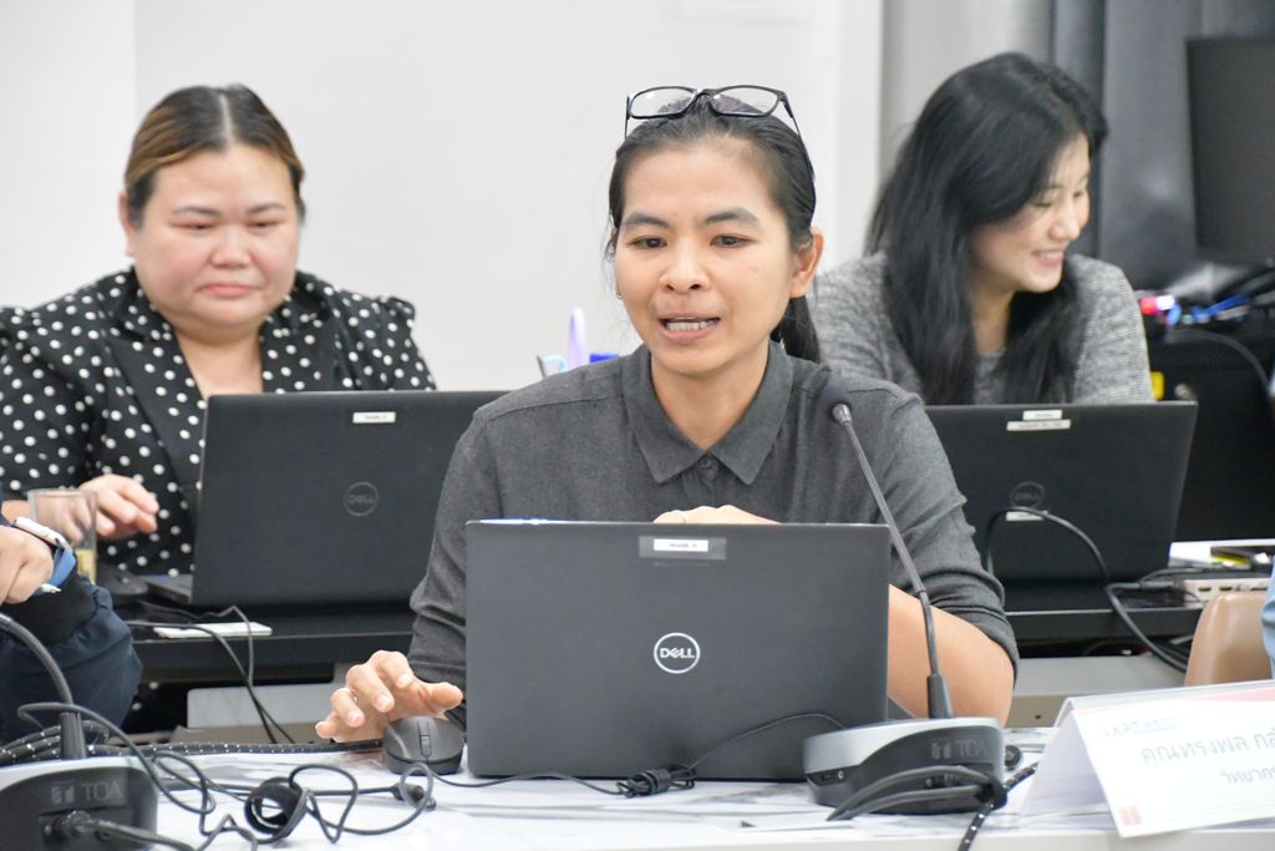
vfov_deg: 7.9
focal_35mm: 174
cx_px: 638
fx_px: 6163
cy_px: 426
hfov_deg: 11.8
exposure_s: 1/125
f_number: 5.6
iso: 11400
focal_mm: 116
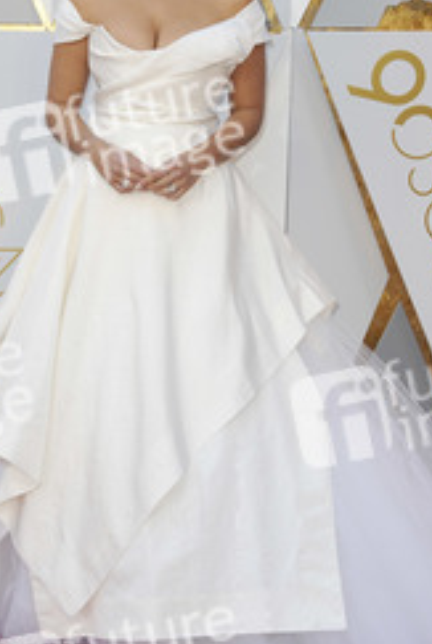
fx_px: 1649
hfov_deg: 14.9
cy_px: 273
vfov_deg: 22.1
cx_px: 187
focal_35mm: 92
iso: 1000
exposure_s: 1/250
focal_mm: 56
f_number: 8
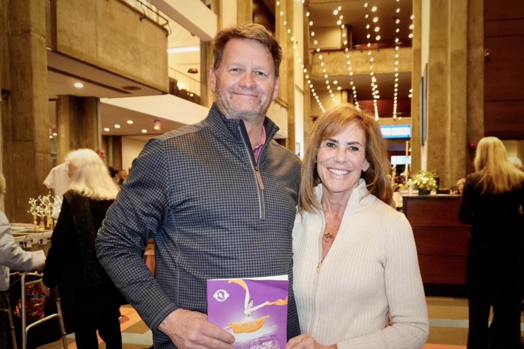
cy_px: 174
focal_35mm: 24
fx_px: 349
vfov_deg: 53.1
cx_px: 262
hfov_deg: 73.7
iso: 2000
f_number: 4
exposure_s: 1/80
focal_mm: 16
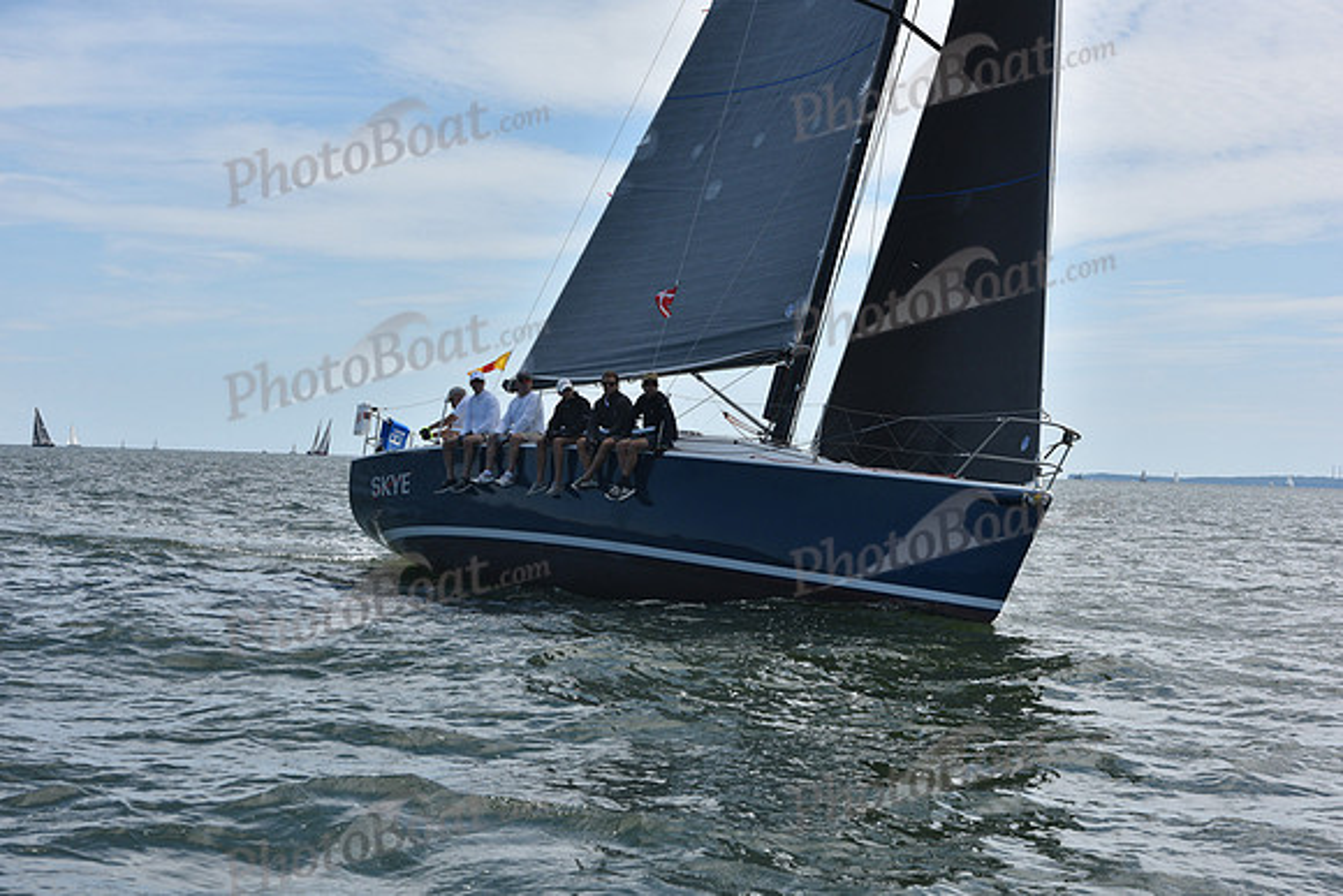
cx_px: 672
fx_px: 2612
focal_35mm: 70
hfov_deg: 28.8
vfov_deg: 19.5
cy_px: 448
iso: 320
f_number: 9
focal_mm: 70
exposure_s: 1/1000
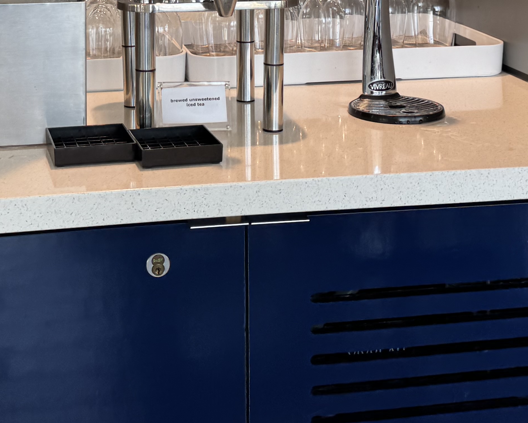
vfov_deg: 20.3
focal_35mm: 71
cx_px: 170
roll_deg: +2.0
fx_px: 1109
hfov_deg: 26.6
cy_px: -70
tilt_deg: -10.7
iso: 50
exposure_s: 1/137
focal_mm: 6.76
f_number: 1.78
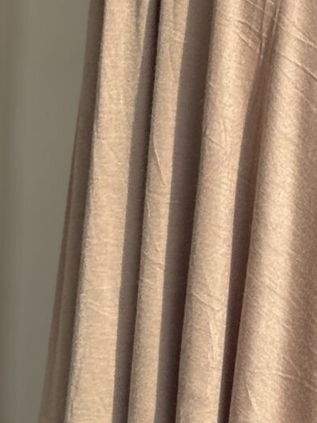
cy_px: -253
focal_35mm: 228
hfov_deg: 6.5
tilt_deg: -3.1
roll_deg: -2.3
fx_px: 2785
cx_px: 321
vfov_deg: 8.5
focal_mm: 6.76
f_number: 1.78
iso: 64
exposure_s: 1/2415
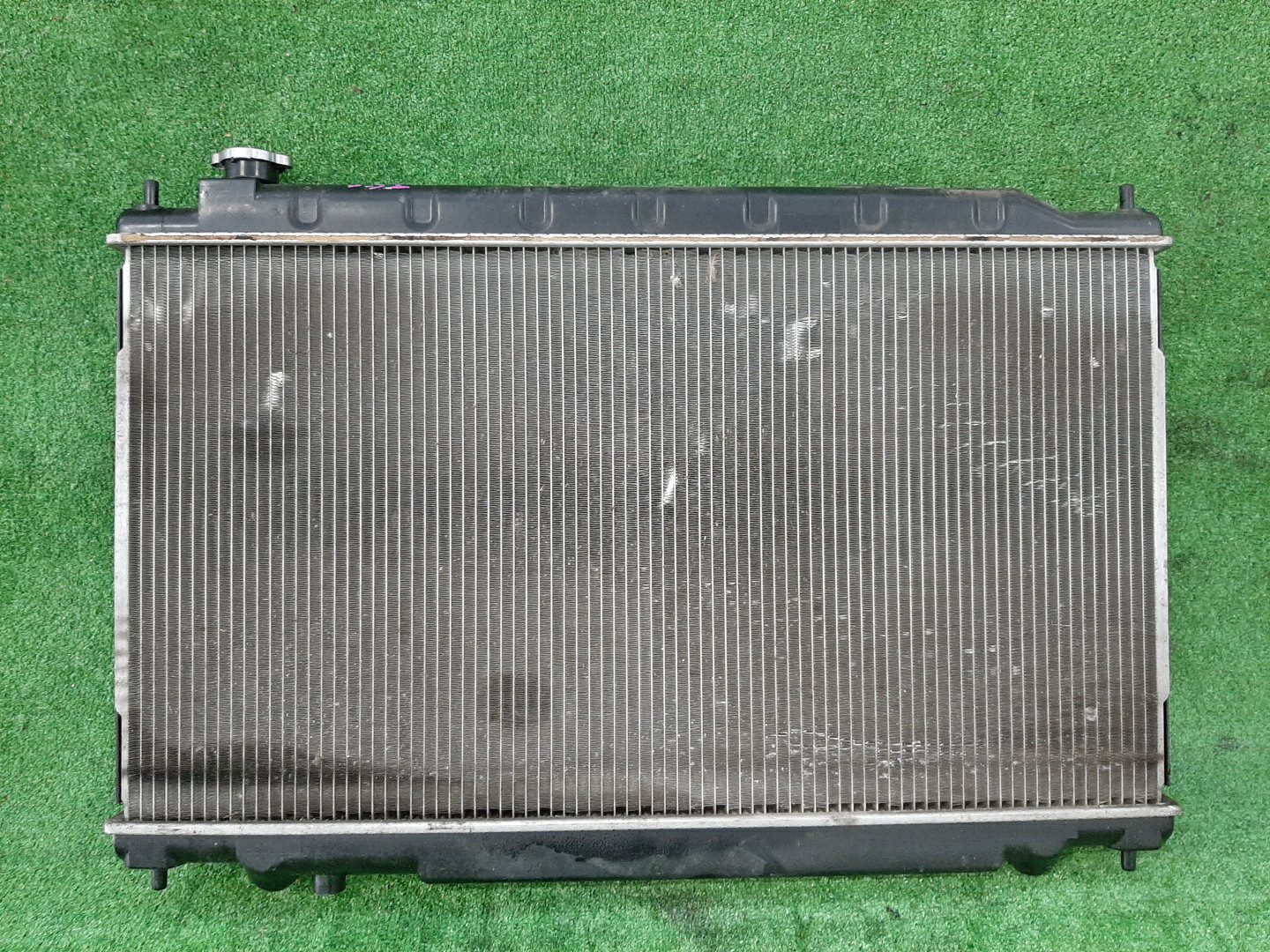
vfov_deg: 53.1
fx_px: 954
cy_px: 476
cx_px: 635
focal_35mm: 26
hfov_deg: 67.3
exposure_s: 1/25
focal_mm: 3.93
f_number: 1.7
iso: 258
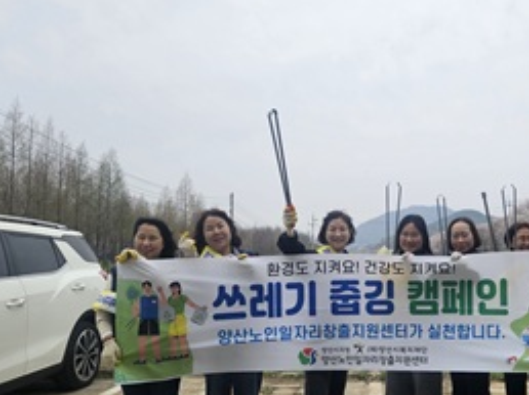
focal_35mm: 40
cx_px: 394
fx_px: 611
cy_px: 221
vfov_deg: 35.9
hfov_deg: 45.3
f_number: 1.8
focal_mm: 5.4
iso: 25
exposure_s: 1/565
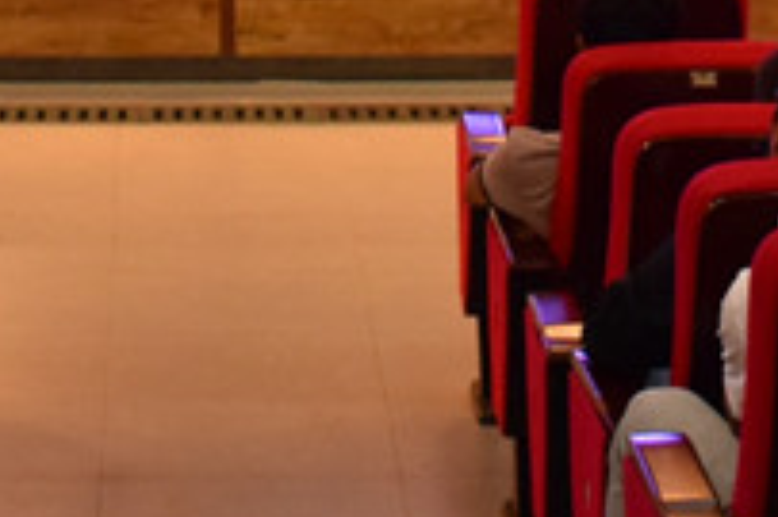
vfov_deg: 6.5
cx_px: 161
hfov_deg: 10.3
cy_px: -823
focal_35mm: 200
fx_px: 4319
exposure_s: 1/30
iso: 360
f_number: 4
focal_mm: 18
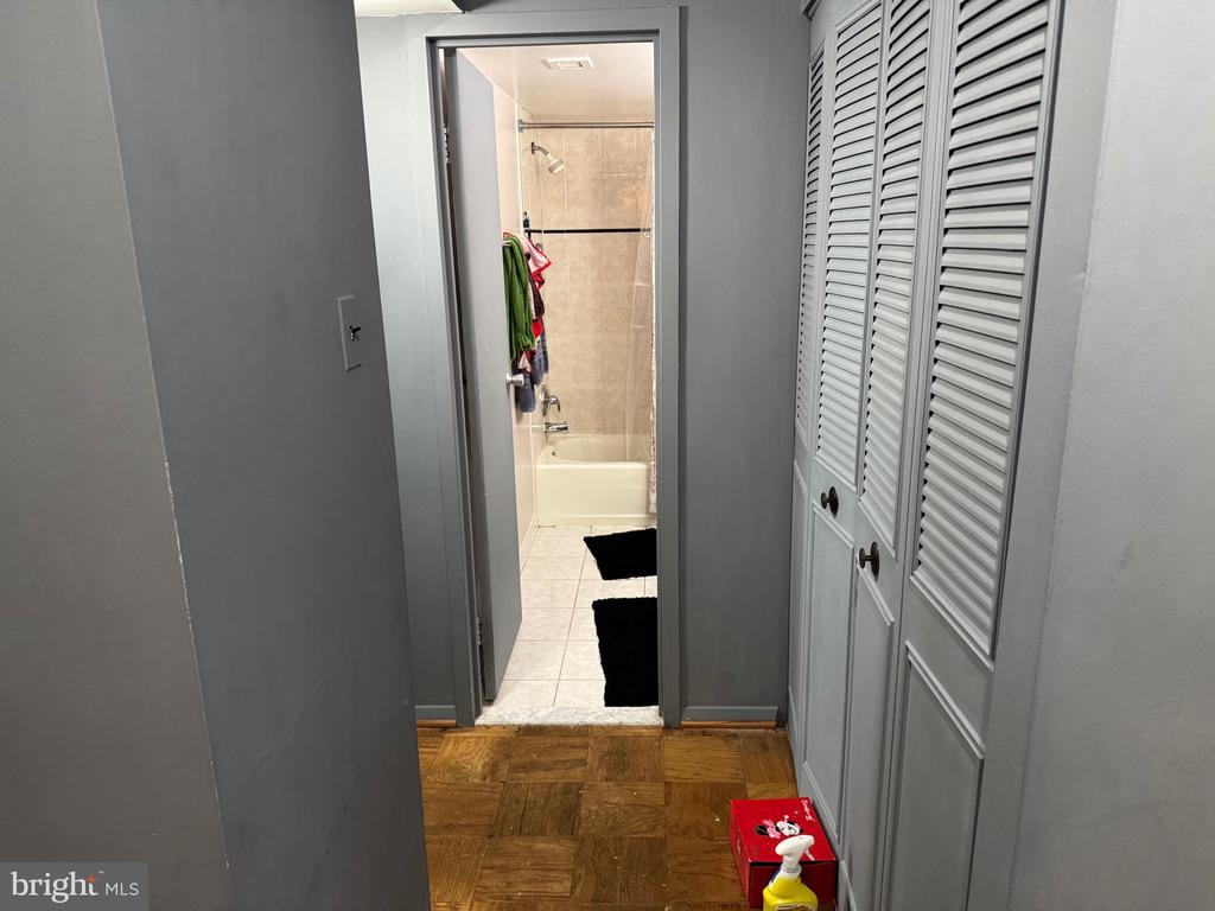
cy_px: 456
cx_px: 608
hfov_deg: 71.6
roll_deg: +1.6
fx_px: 842
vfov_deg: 56.8
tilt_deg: -13.7
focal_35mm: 24
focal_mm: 6.76
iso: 500
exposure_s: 1/60
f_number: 1.78
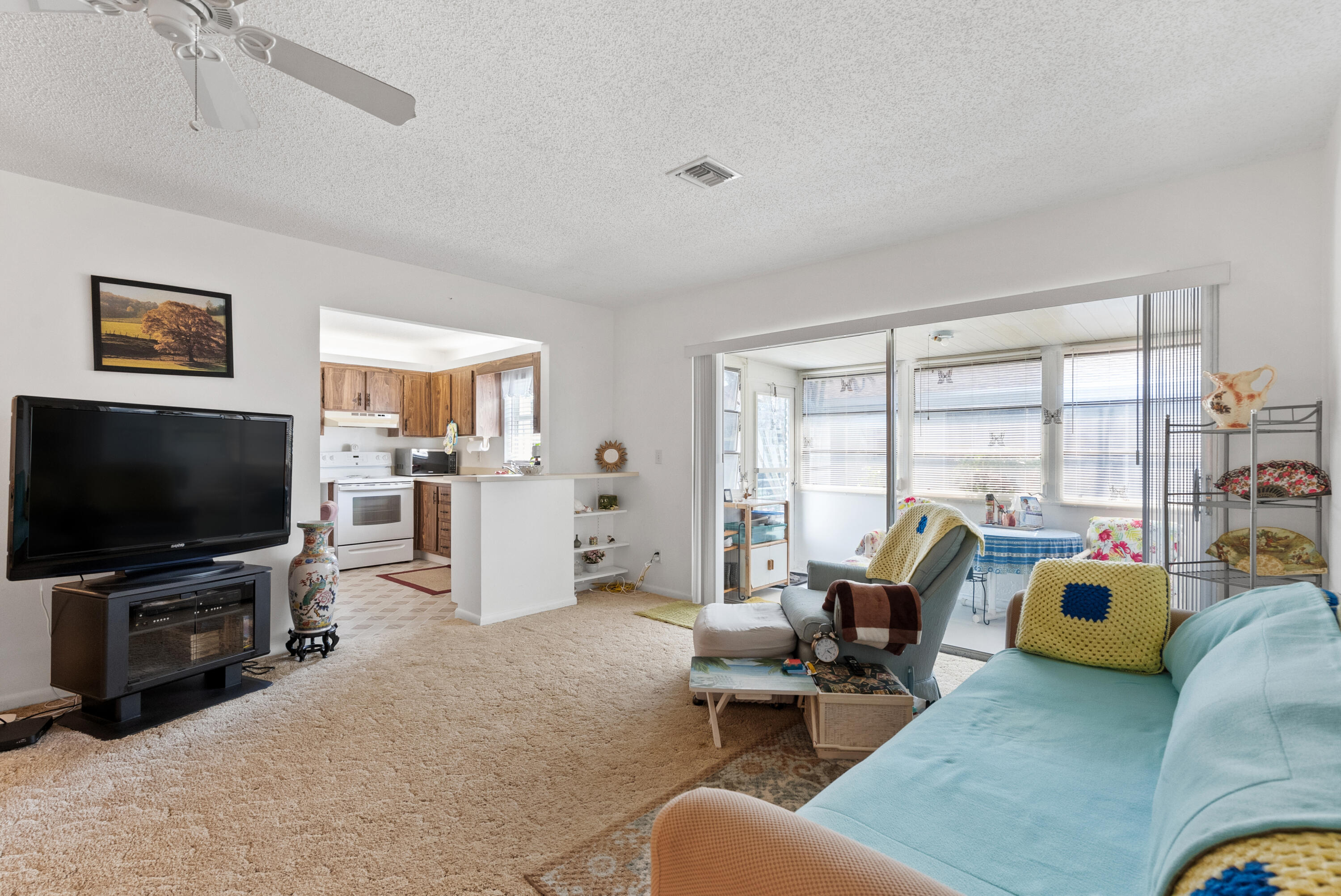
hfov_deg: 96.7
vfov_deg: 73.8
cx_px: 670
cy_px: 448
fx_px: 596
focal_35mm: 16
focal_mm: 16
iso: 1600
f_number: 8
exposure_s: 1/13
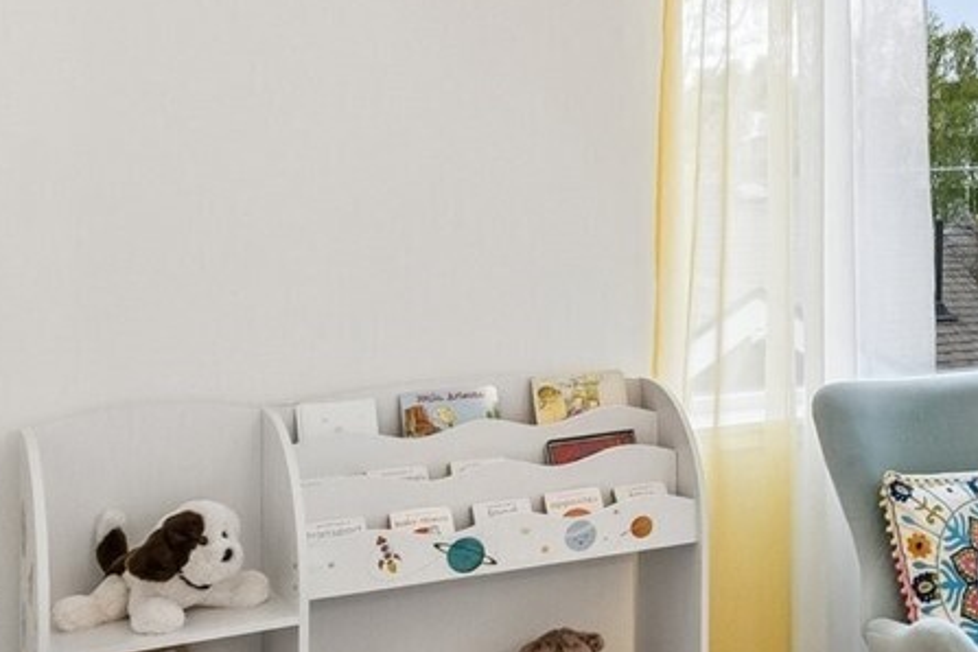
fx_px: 1548
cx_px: 1246
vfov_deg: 23.7
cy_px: 229
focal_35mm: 57
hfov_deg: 29.0
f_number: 9
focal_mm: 10
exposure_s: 1/20
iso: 250
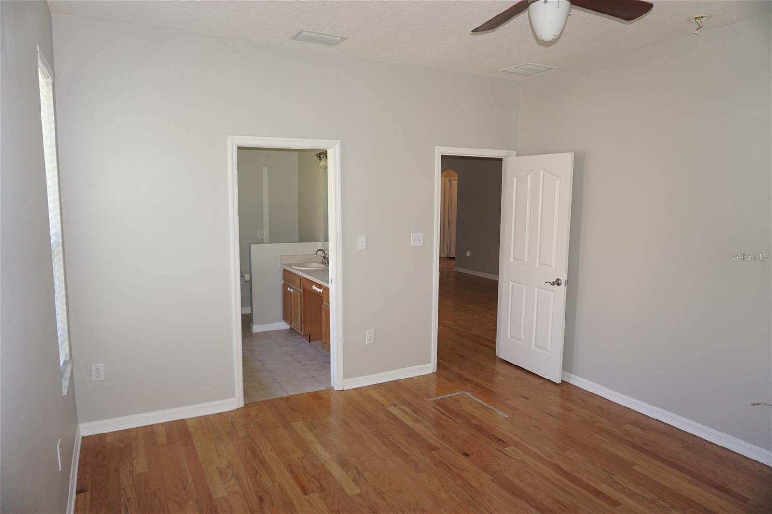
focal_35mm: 24
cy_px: 257
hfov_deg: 73.8
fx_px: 515
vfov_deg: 53.1
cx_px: 386
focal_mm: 16
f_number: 4
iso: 640
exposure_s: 1/160
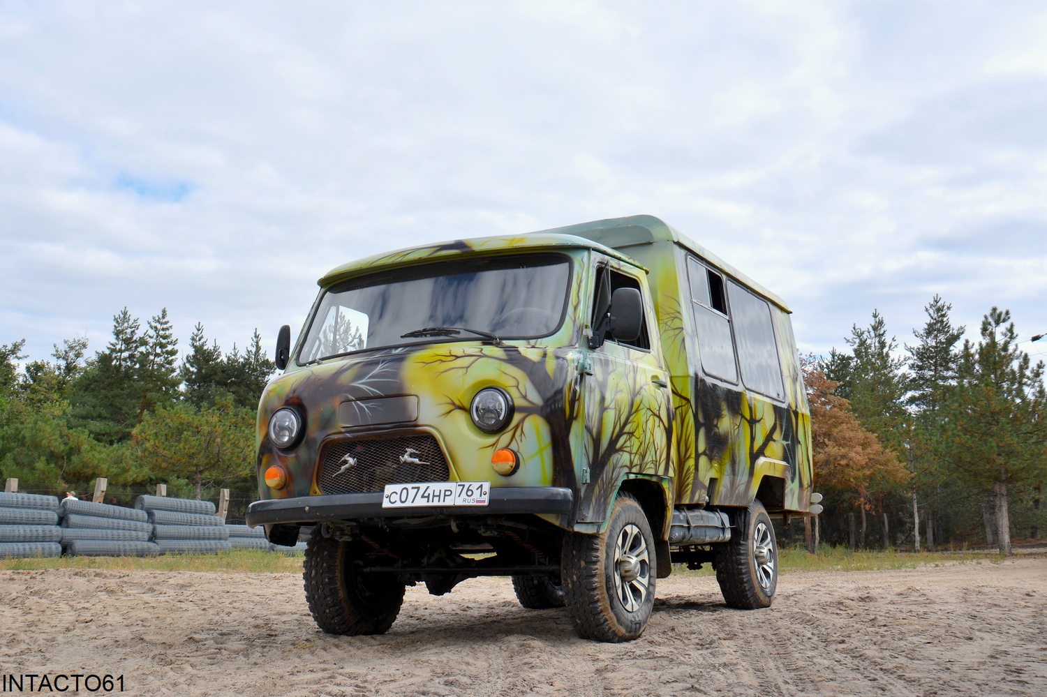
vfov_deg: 34.2
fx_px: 1134
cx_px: 524
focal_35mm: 39
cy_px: 348
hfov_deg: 49.6
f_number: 9
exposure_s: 1/320
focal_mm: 26
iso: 100
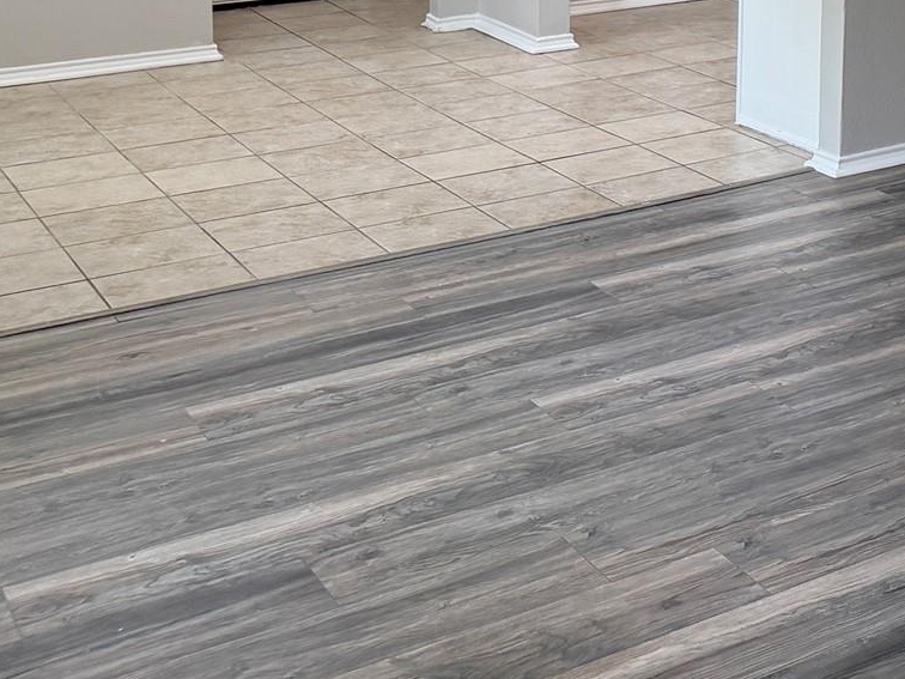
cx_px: 1105
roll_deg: -0.3
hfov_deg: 26.3
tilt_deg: -4.6
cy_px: -224
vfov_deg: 20.5
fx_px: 1699
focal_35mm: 65
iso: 200
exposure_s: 1/214
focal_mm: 6.76
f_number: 1.78
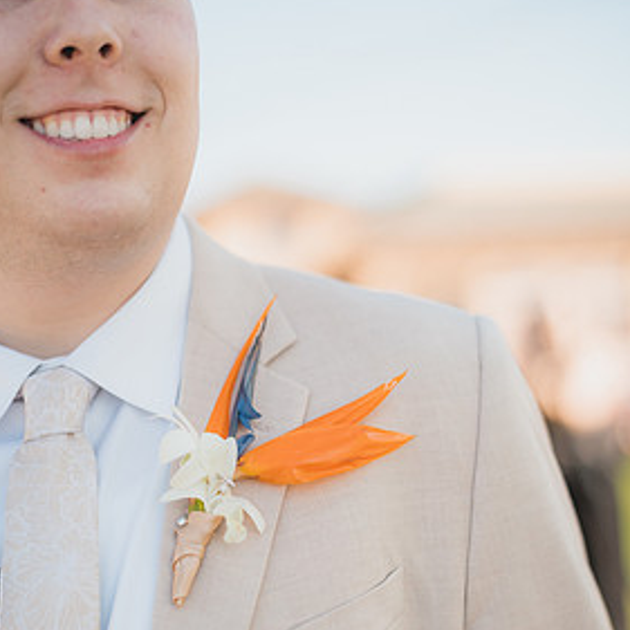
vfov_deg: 25.2
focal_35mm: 68
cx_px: 309
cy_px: 435
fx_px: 1400
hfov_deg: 25.4
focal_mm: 50
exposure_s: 1/2000
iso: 125
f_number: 1.4
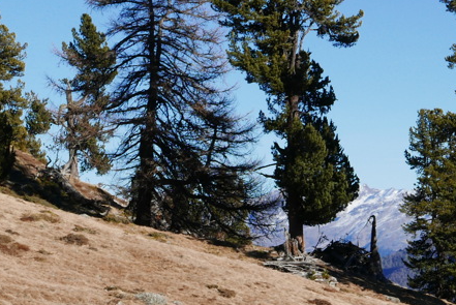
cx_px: 571
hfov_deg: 14.0
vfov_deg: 9.7
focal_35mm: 141
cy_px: 216
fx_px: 1788
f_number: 5.6
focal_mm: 23.6
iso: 200
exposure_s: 1/800
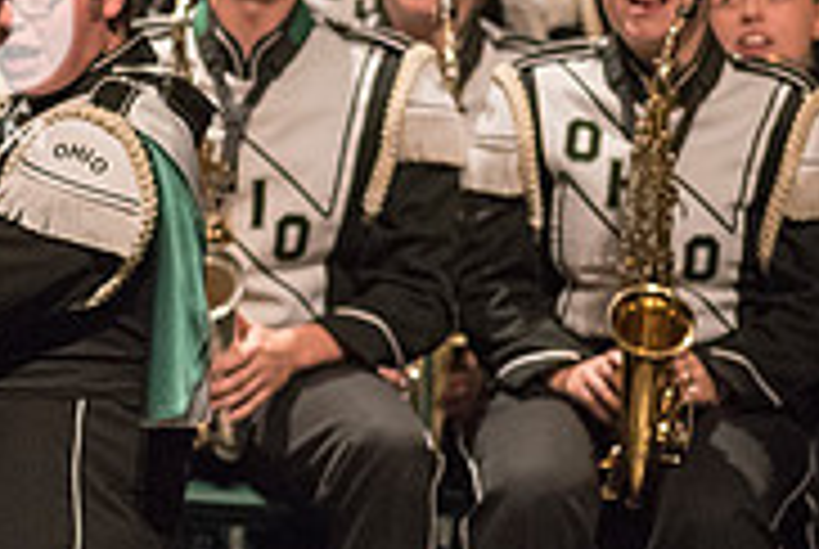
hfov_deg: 2.2
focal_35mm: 954
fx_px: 21739
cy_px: -25
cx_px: -266
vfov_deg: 1.4
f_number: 2.8
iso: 4000
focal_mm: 300
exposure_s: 1/500
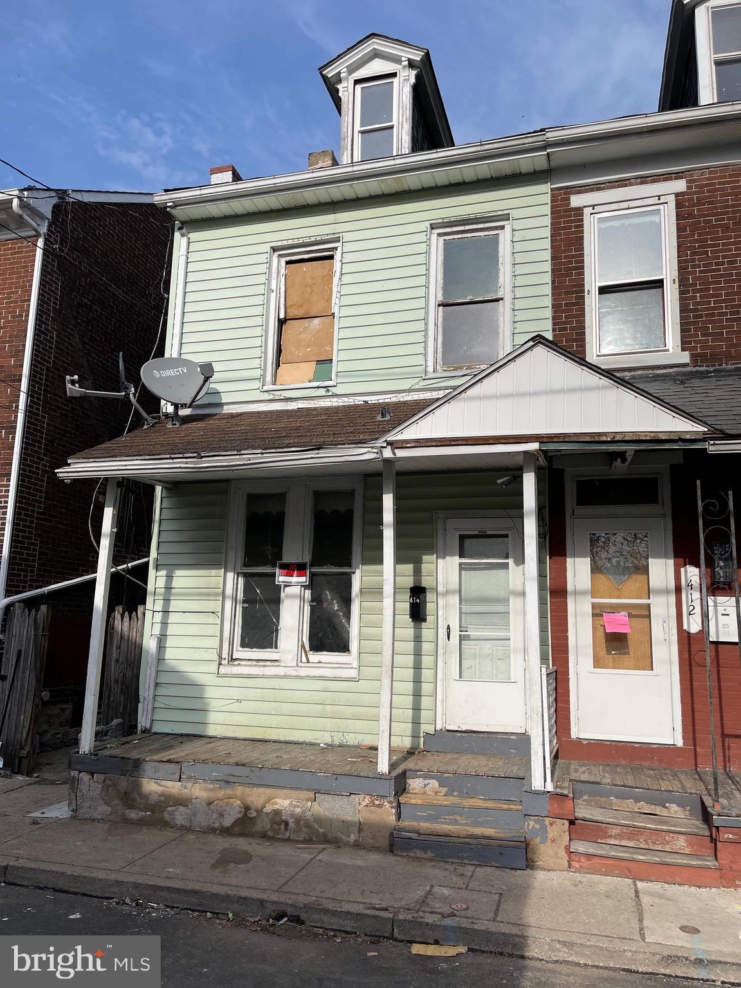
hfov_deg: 54.9
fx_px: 714
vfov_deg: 69.4
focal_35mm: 25
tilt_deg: +10.8
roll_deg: -2.2
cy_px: 494
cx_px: 370
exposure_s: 1/4348
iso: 32
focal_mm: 5.1
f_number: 1.6
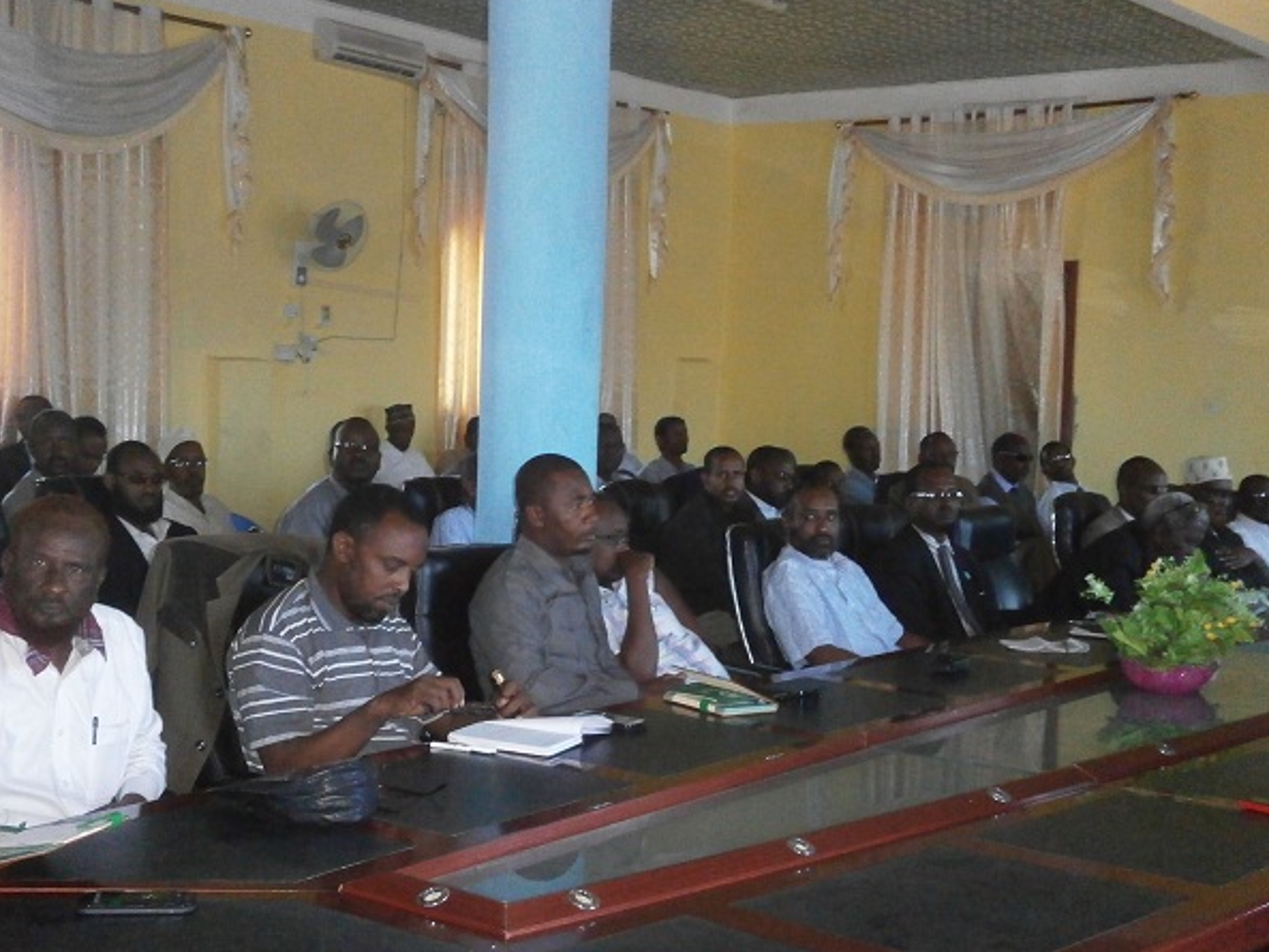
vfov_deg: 28.6
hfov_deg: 37.5
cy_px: 512
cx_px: 614
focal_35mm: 51
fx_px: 1870
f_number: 3.4
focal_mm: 8.3
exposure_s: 1/40
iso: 800
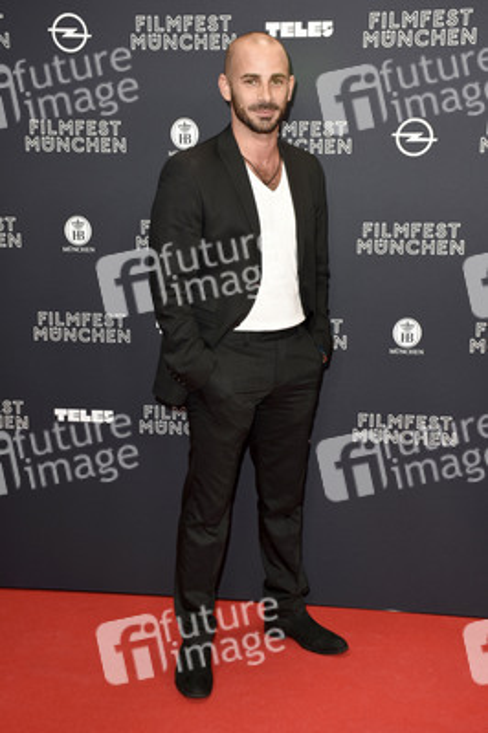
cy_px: 366
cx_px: 244
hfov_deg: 25.7
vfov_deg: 37.9
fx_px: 1069
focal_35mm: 52
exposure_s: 1/100
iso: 500
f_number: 6.3
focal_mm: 35
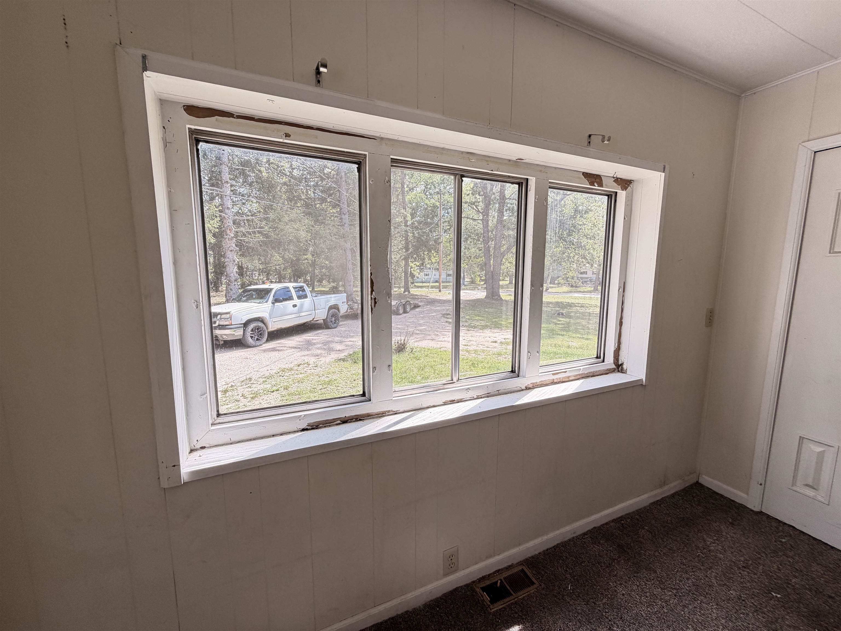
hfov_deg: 102.1
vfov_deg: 85.7
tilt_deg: -5.9
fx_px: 340
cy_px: 316
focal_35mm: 14
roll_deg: -0.8
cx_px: 420
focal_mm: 2.22
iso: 64
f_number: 2.2
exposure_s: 1/121
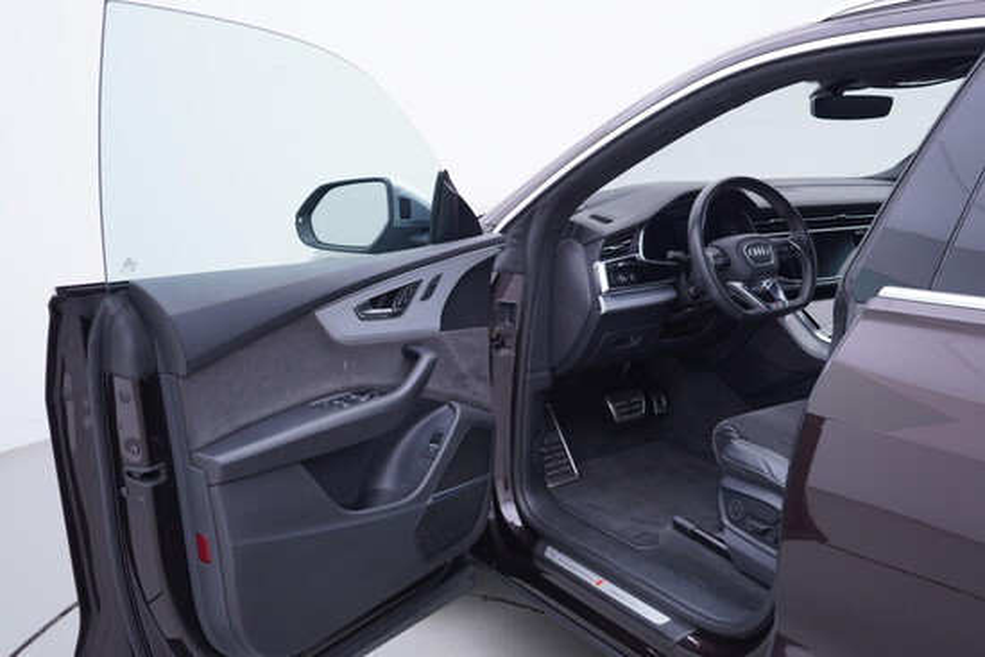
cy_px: 328
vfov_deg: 36.9
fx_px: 985
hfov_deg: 53.1
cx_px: 492
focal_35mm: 36
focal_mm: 24
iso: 125
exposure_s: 1/50
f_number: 3.2
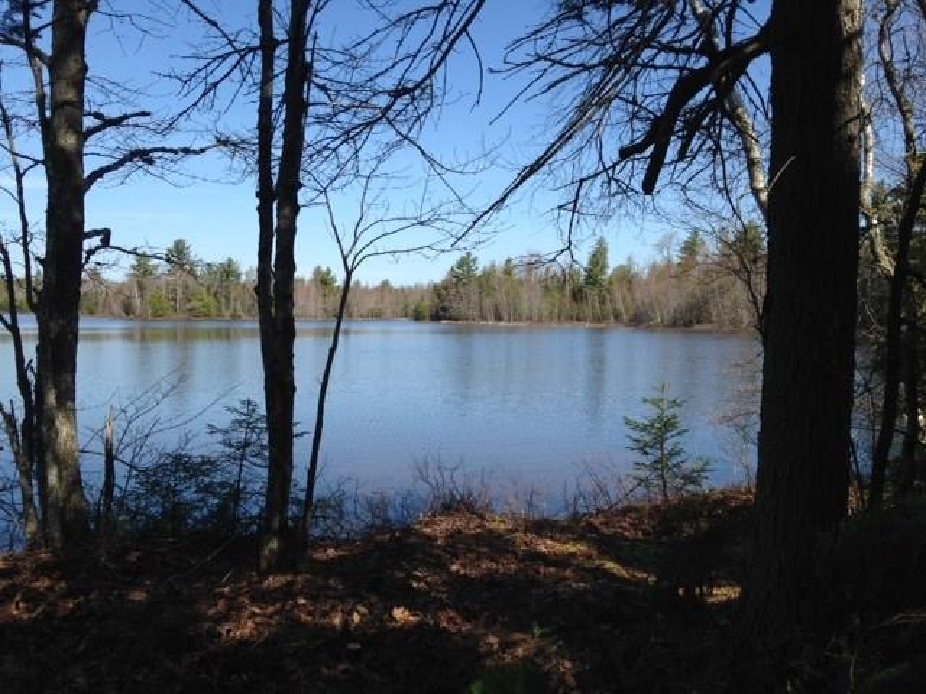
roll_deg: -0.4
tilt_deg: -2.1
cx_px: 463
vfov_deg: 42.9
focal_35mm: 33
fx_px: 883
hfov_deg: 55.4
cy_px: 347
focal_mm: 4.12
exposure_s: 1/1261
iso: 50
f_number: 2.4
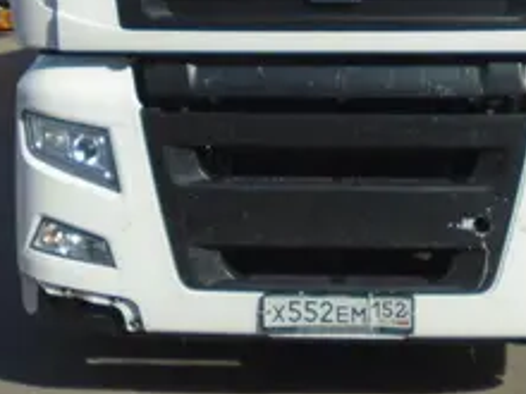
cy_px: -53
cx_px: 323
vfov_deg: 20.8
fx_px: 1018
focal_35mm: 67
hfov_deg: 28.9
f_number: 8
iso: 100
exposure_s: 1/200
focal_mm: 4.6
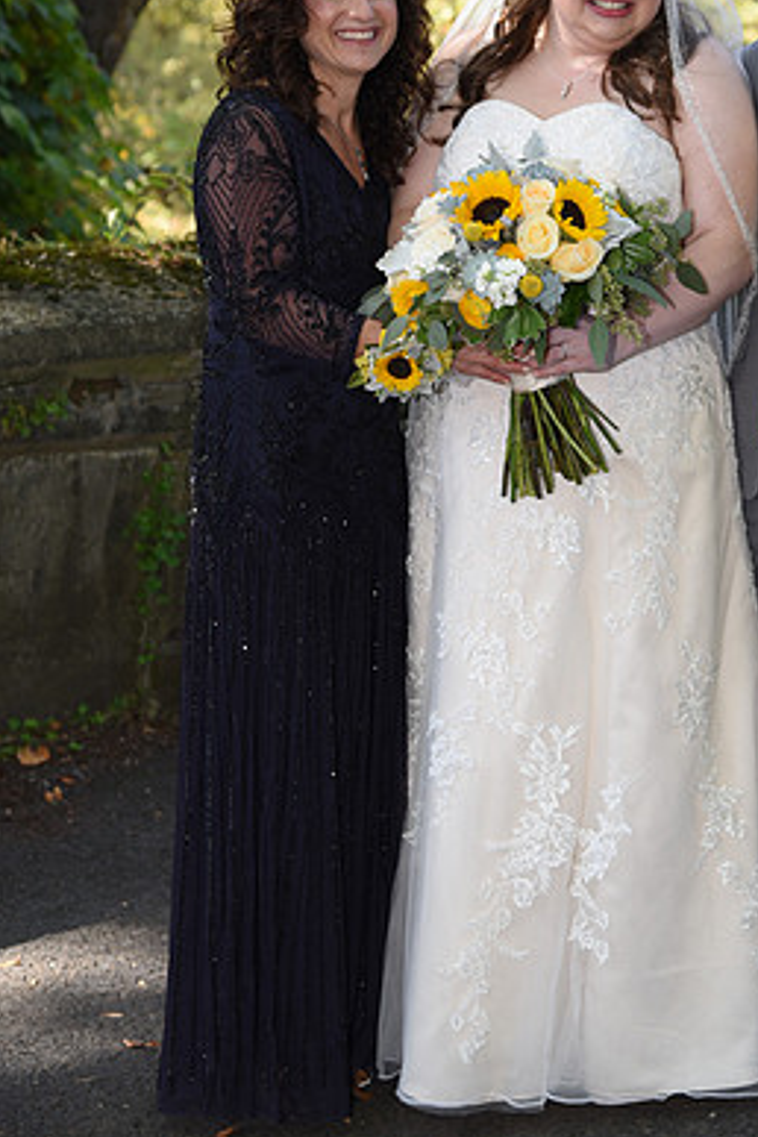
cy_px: 388
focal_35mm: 99
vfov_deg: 20.5
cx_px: 566
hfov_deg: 13.8
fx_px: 3127
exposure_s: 1/200
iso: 400
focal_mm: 66
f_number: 4.5
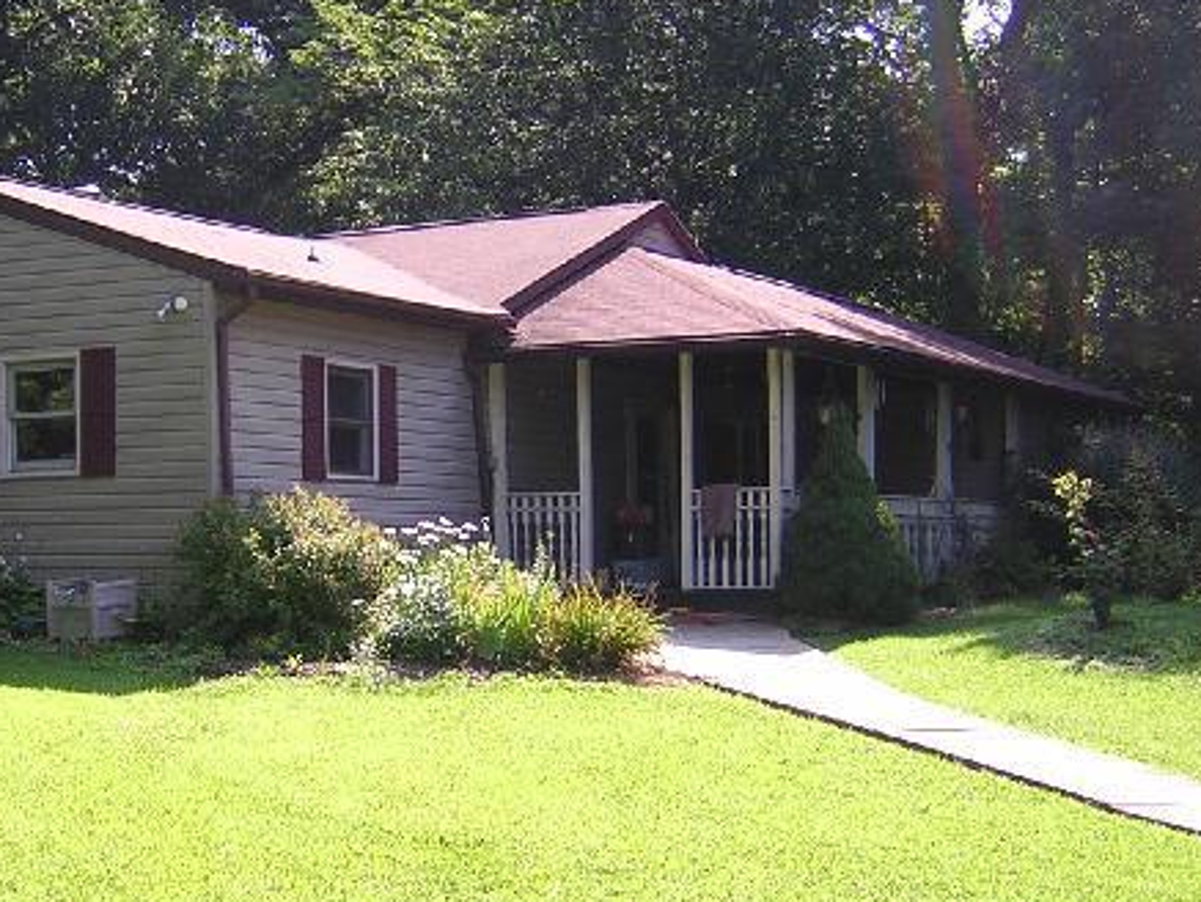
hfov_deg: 30.5
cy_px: 454
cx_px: 426
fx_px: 2186
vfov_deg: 23.3
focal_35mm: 63
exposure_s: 1/263
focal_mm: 5.6
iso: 100
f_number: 2.8
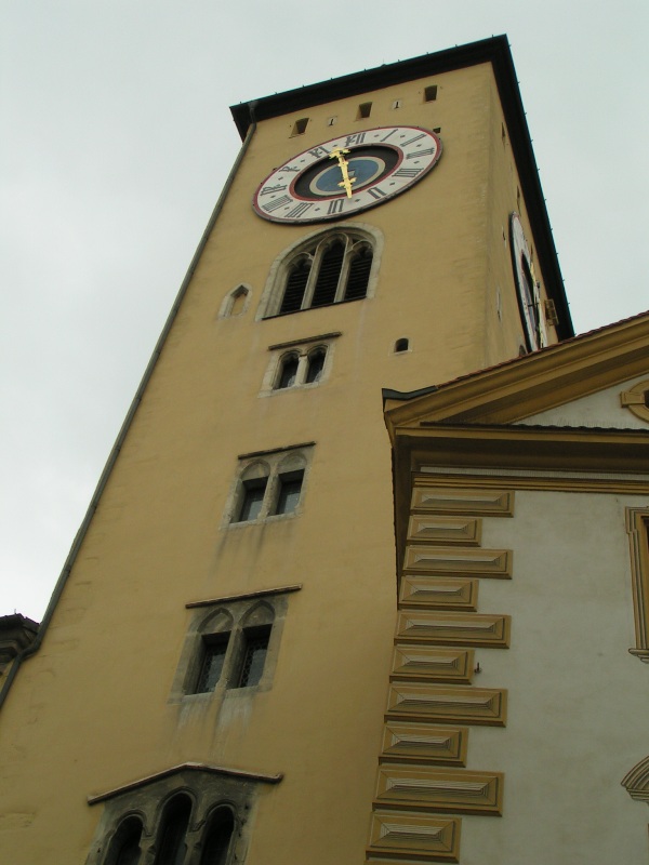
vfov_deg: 38.9
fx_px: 1225
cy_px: 432
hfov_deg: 29.7
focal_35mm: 49
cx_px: 324
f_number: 5.6
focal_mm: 7.6
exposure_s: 1/200
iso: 50
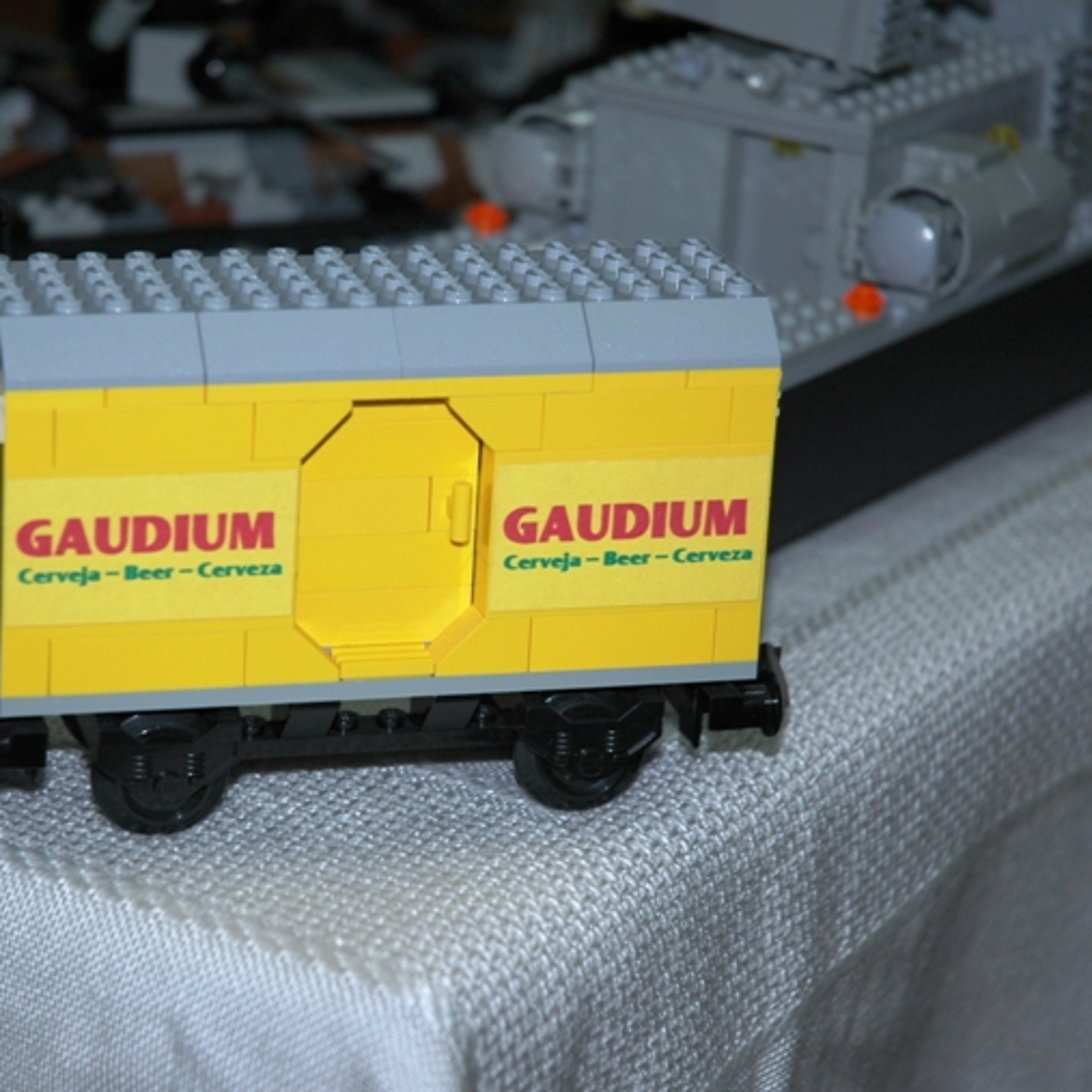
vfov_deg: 12.9
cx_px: 390
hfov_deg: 12.9
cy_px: 548
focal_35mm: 135
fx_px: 4818
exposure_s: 1/60
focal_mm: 70
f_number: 4.5
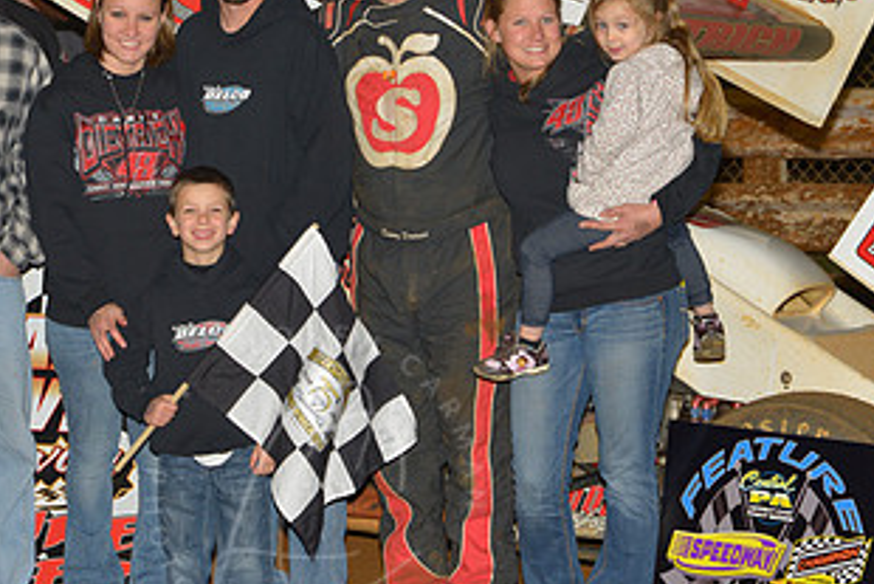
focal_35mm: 131
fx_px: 3182
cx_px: 313
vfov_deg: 10.5
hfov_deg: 15.6
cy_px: 233
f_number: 8
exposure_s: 1/250
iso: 500
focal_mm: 70
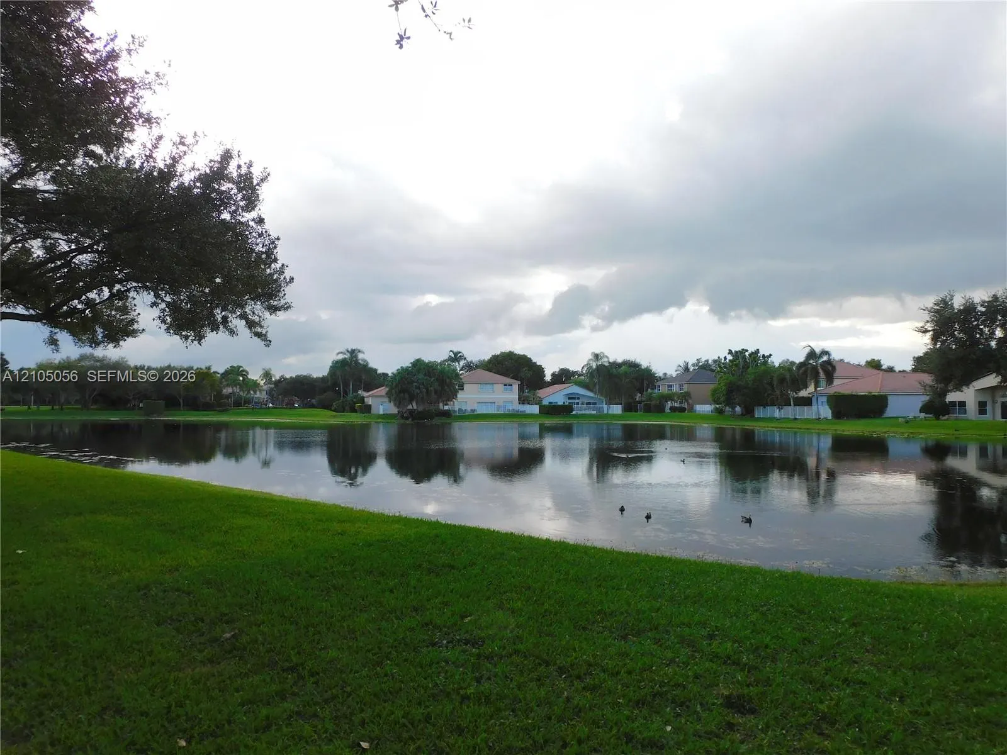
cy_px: 378
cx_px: 504
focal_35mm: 24
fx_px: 698
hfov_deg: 71.6
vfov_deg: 56.8
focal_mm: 4.3
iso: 125
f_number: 3.3
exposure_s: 1/640
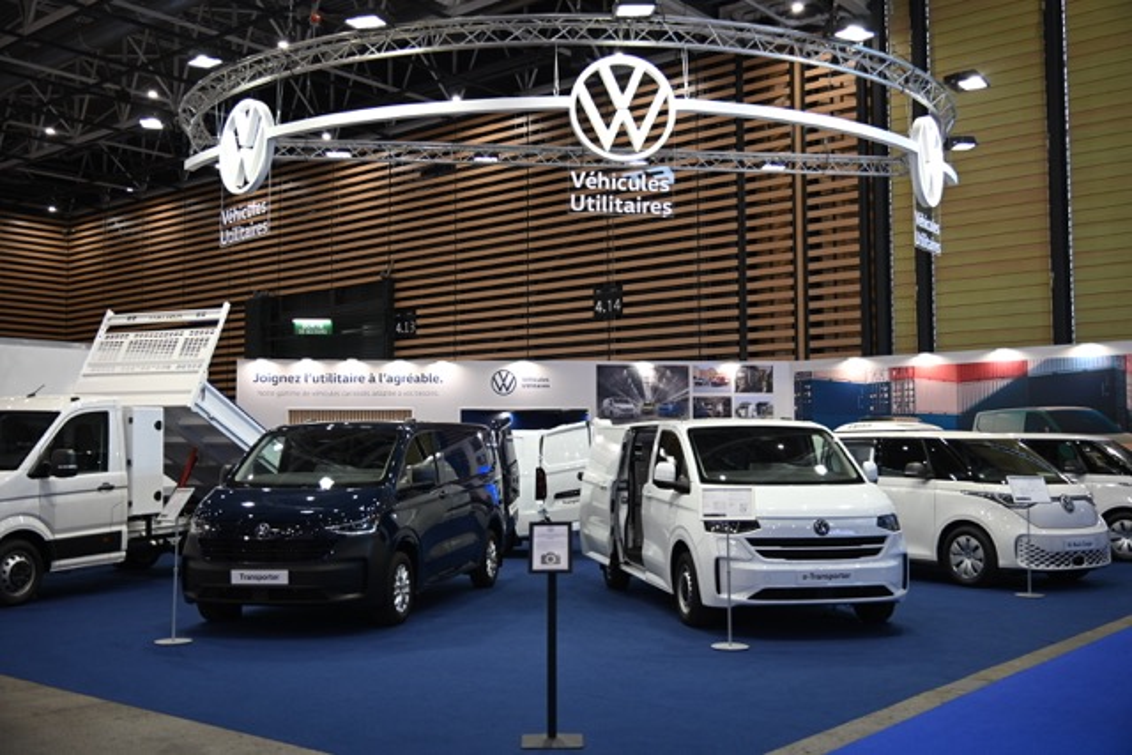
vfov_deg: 37.9
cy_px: 378
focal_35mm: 35
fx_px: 1101
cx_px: 566
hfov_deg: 54.4
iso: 1000
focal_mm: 35
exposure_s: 1/125
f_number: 4.5
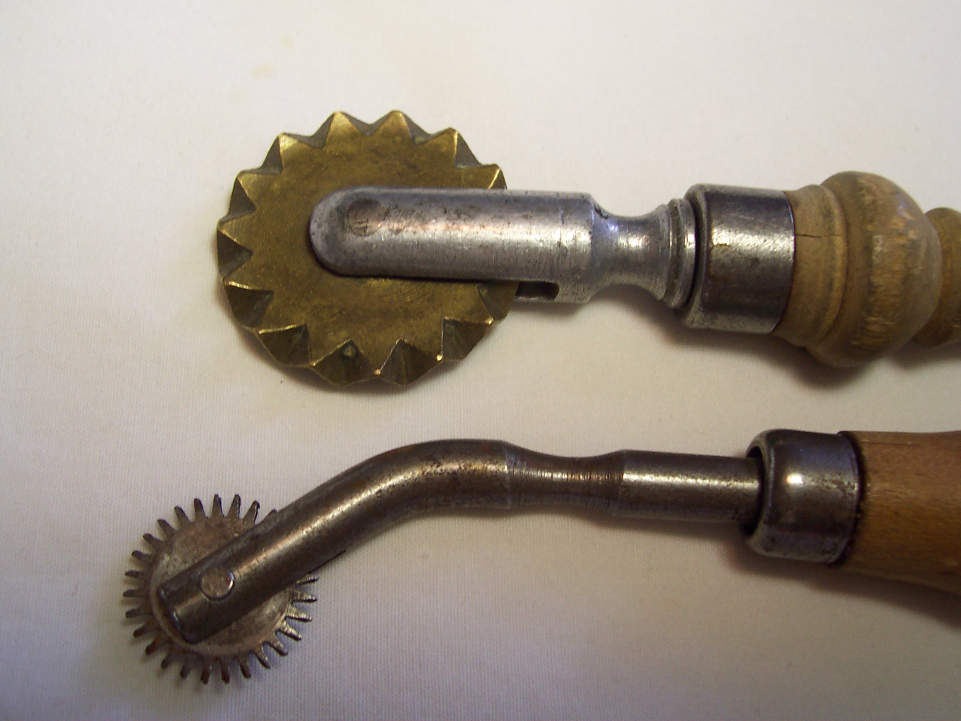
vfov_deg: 38.7
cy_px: 360
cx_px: 480
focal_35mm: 37
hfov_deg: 50.1
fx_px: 1027
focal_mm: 5.6
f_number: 2.8
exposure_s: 1/45
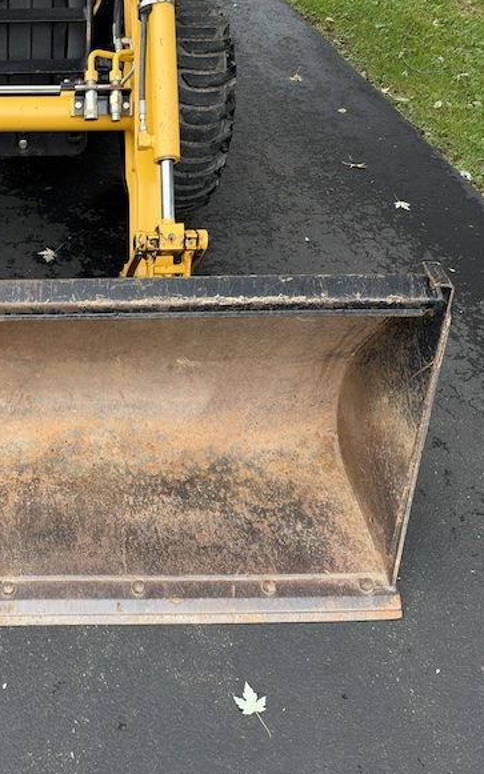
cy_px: 393
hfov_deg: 33.3
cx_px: 3
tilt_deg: -43.2
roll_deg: -0.8
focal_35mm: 35
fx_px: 739
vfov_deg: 55.3
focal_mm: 6.93
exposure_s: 1/442
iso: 80
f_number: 1.8
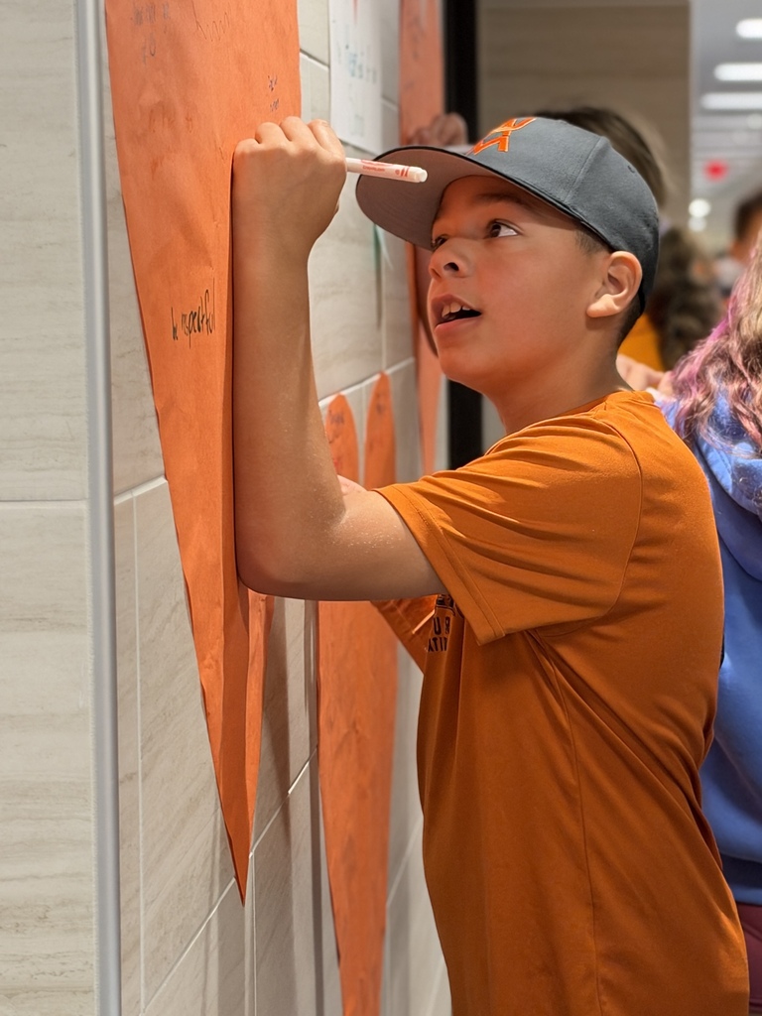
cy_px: 508
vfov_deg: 39.7
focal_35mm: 48
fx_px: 1409
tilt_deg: -5.1
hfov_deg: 30.3
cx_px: 381
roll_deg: +0.5
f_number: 1.8
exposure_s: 1/50
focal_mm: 6.93
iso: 160
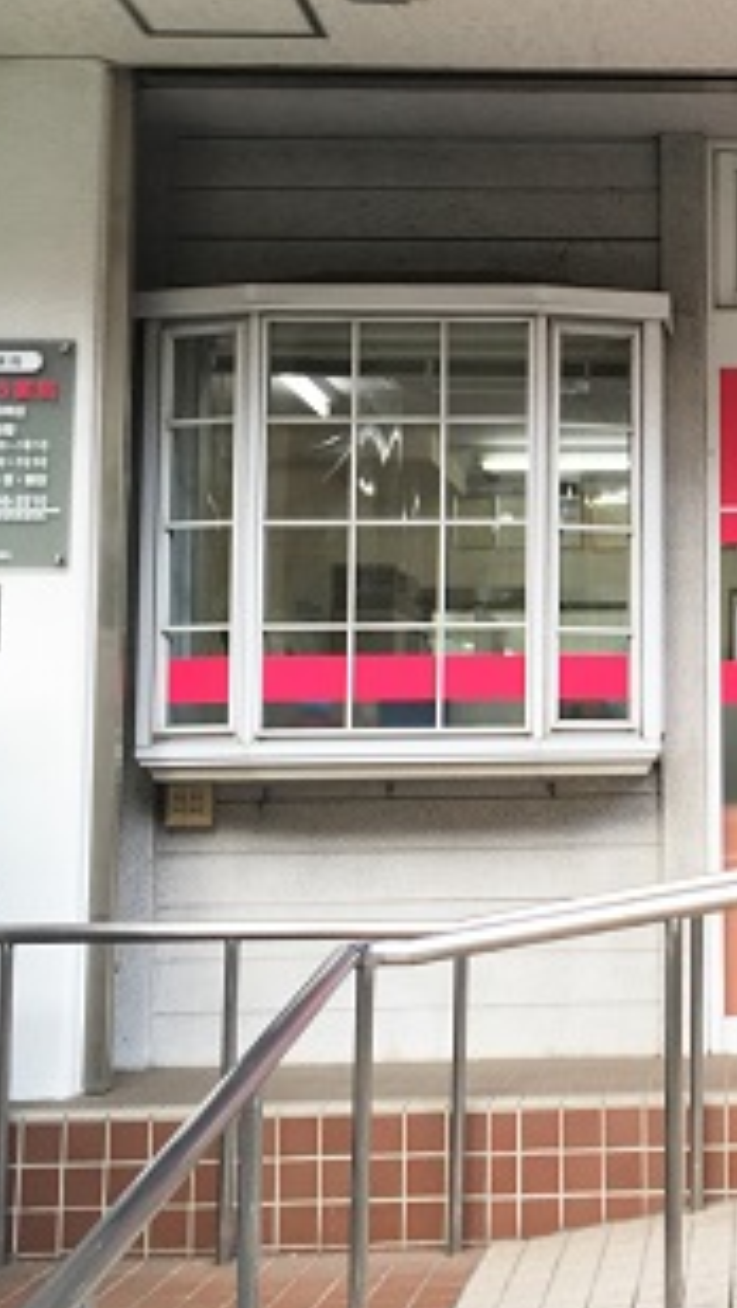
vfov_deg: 42.1
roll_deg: -1.4
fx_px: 1701
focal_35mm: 49
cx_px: 822
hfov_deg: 22.9
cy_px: 643
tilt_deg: +6.5
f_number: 2.2
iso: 32
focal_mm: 4.15
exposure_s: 1/120
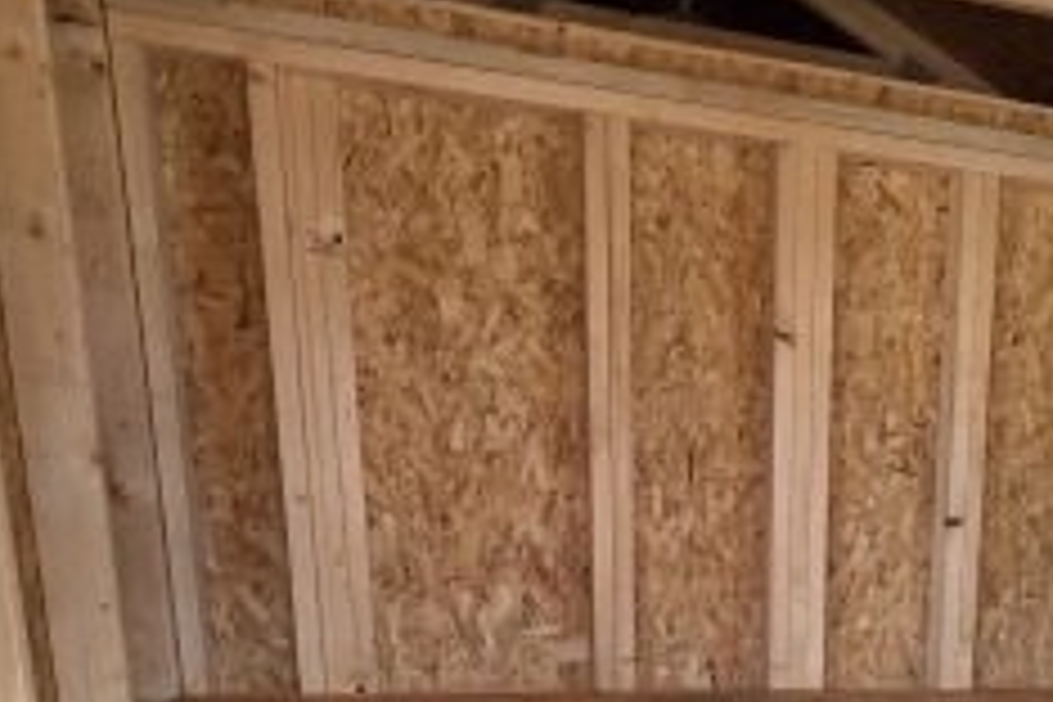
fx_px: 1082
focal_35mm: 37
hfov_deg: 48.2
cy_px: 855
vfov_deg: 30.3
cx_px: 882
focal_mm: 2.2
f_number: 1.9
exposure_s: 1/120
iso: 40
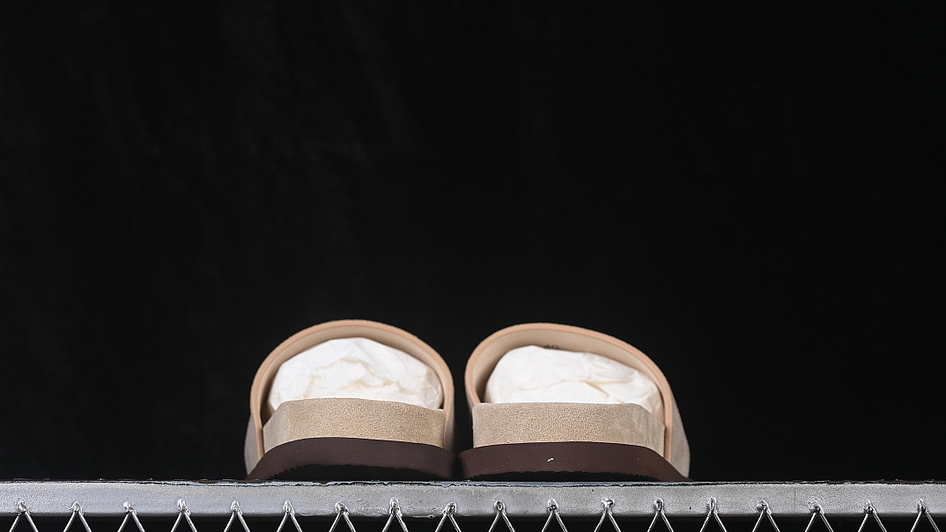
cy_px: 283
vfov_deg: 15.3
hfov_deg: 26.9
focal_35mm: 79
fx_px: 1982
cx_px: 472
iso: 160
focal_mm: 50
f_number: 8
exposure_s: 1/80
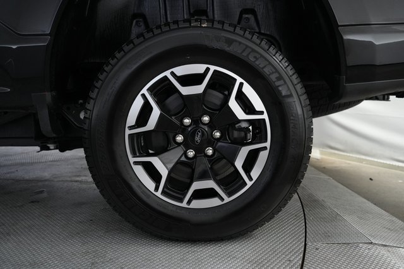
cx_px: 202
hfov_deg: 69.4
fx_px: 292
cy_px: 134
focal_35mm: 26
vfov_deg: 49.5
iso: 3200
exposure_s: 1/160
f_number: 2.8
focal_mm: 26
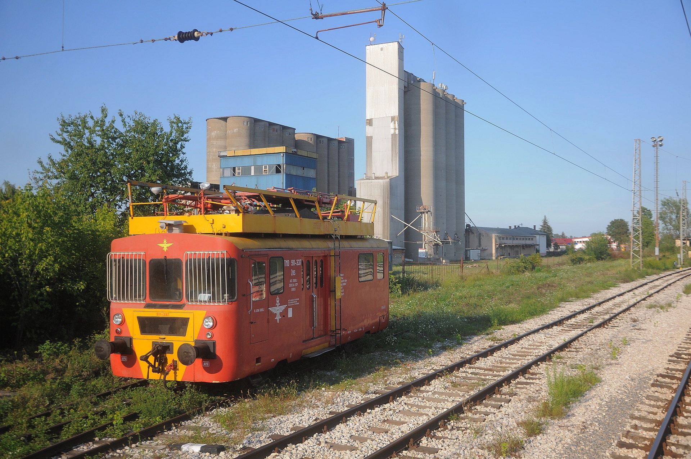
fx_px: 719
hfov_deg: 51.3
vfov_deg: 35.4
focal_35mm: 38
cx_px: 346
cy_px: 230
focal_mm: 25
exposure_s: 1/800
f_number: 5
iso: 200
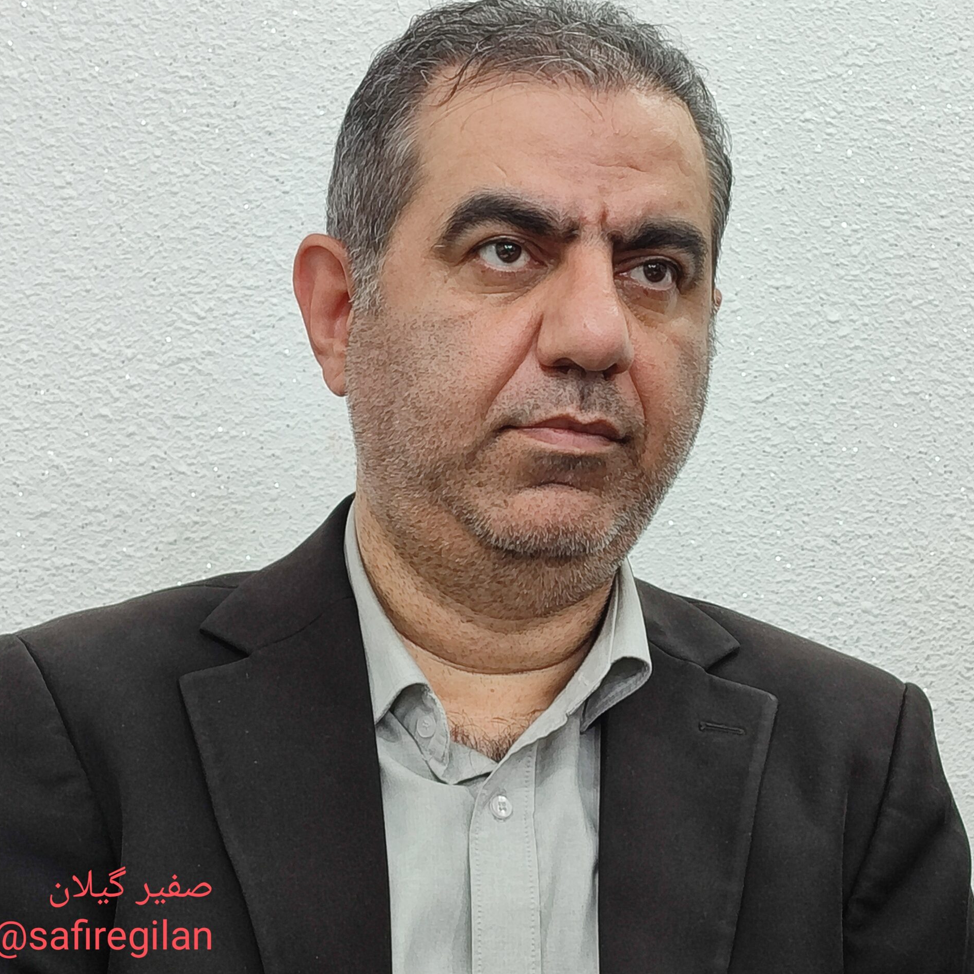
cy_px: 480
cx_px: 565
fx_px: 955
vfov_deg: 54.0
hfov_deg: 53.8
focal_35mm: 30
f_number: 1.89
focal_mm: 5.95
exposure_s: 1/50
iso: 337
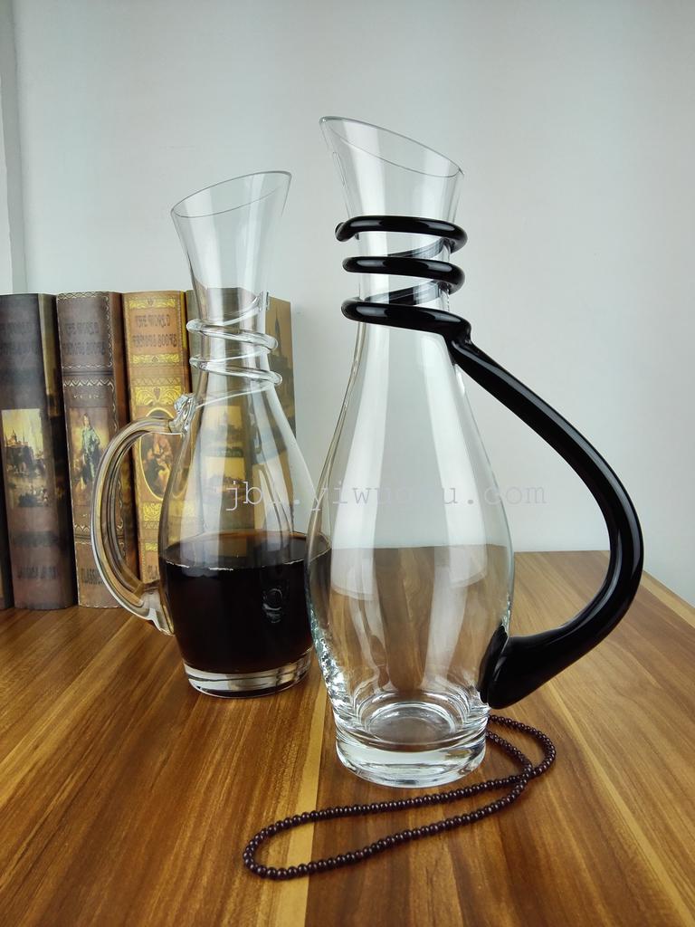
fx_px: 776
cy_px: 464
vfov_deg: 61.7
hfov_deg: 48.2
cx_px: 348
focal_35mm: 29
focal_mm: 3.8
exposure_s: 1/277
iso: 100
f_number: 2
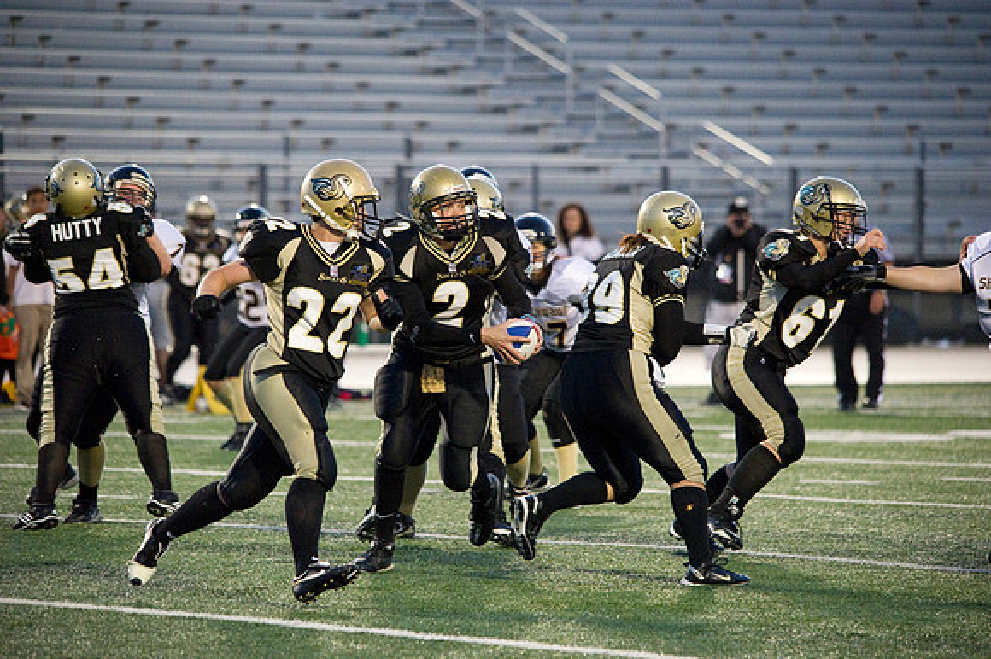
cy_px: 330
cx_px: 496
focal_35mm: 290
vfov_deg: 4.7
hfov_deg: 7.1
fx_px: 7978
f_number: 6
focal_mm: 290
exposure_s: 1/1000
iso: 12800
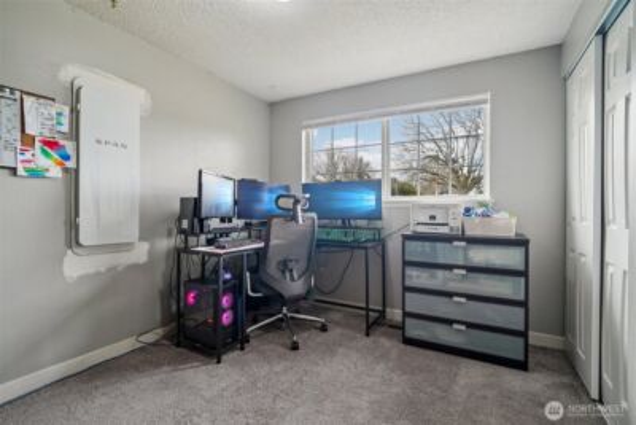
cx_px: 318
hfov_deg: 96.7
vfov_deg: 73.8
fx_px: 283
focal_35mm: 16
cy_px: 212
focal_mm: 16
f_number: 8
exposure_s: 1/80
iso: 1600
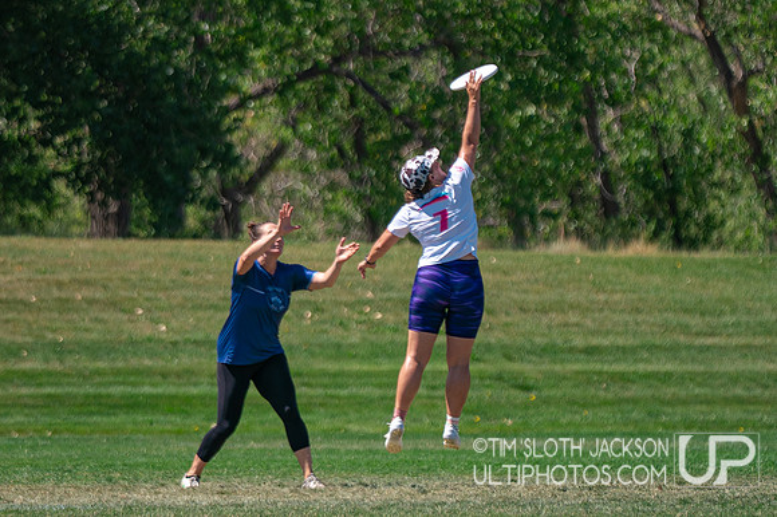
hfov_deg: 5.0
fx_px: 8954
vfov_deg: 3.3
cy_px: 297
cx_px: 313
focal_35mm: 415
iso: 200
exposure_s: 1/3200
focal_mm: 200
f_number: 2.8
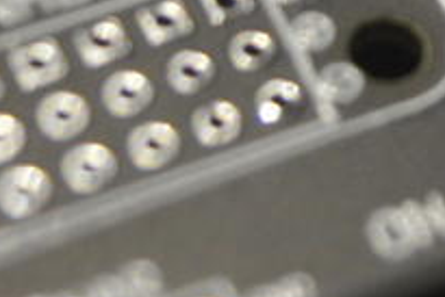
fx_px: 3797
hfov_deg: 6.5
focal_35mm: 307
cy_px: -411
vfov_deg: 4.4
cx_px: 905
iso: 560
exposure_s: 1/60
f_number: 5
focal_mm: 42
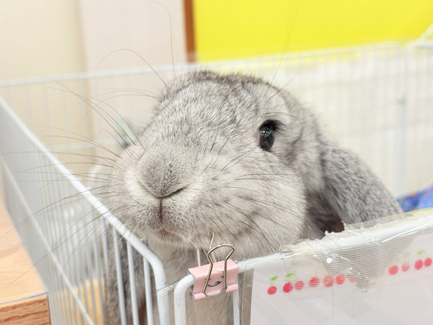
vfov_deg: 28.0
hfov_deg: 36.8
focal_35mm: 52
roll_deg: +3.3
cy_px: 162
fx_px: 650
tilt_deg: -14.6
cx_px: 216
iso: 50
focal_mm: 5.96
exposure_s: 1/50
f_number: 1.6
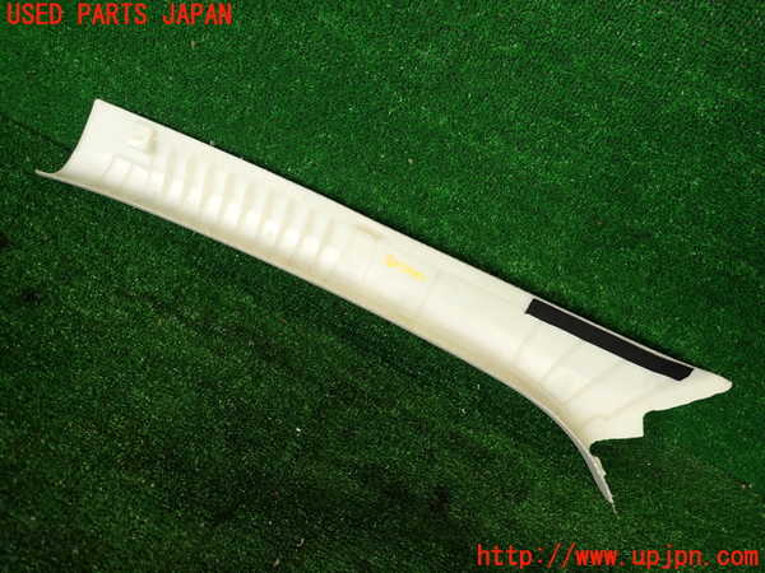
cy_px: 286
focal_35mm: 25
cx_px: 382
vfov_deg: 54.9
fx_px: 552
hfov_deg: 69.4
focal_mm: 4.5
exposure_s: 1/100
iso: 100
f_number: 2
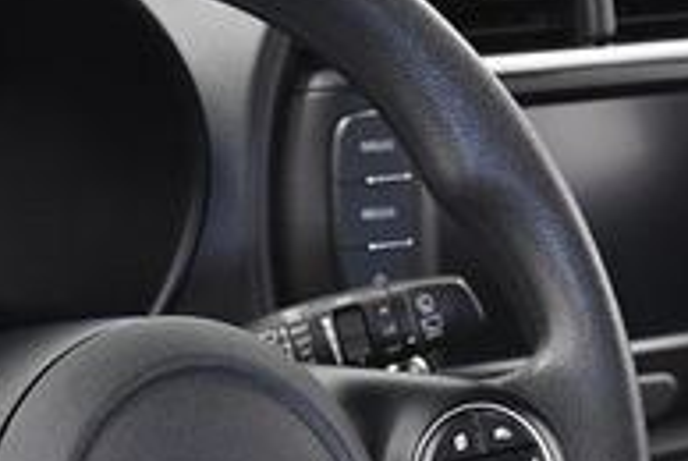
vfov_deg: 8.6
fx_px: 3024
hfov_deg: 13.0
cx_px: 252
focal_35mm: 158
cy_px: 559
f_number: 4.5
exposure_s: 1/160
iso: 2500
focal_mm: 32
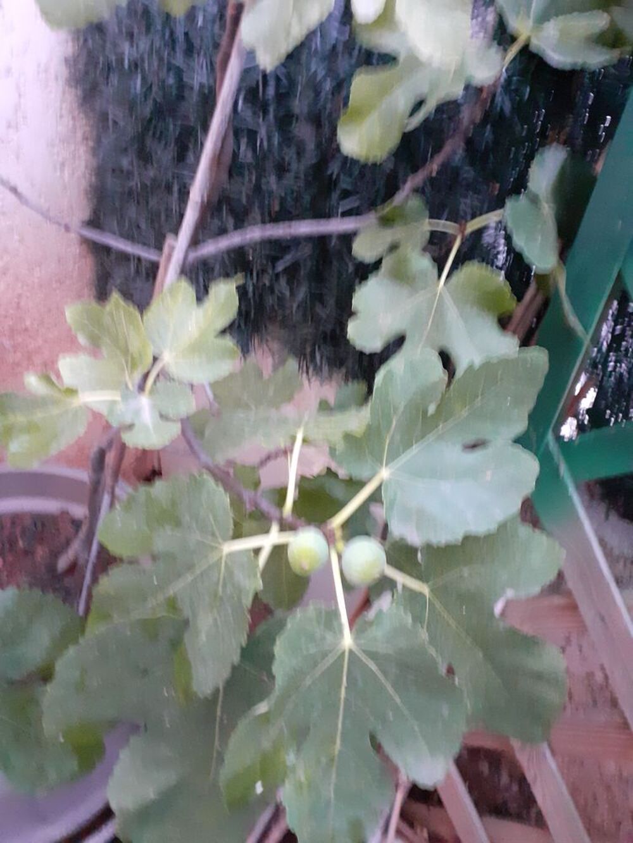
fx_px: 658
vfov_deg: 65.3
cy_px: 422
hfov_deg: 51.4
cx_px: 316
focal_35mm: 27
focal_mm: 3.6
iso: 800
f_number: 1.9
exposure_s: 1/20
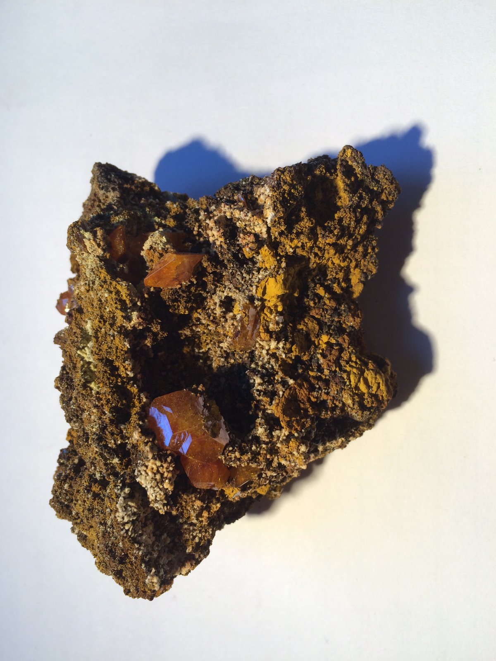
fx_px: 554
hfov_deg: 48.2
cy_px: 330
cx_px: 248
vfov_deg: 61.7
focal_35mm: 29
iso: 40
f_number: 2.2
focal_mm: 4.15
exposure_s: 1/60
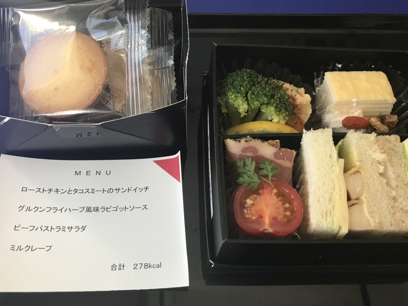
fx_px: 365
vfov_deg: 45.4
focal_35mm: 31
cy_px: 166
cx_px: 191
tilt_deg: -61.2
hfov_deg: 58.3
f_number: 1.8
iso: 25
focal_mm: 3.99
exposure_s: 1/40
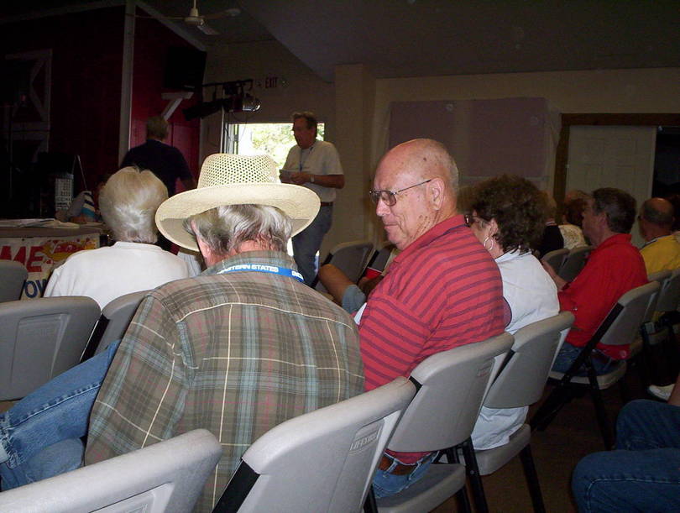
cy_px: 256
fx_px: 748
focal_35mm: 38
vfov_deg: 37.8
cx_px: 340
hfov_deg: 48.9
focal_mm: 4.99
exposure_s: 1/60
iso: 140
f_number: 4.5
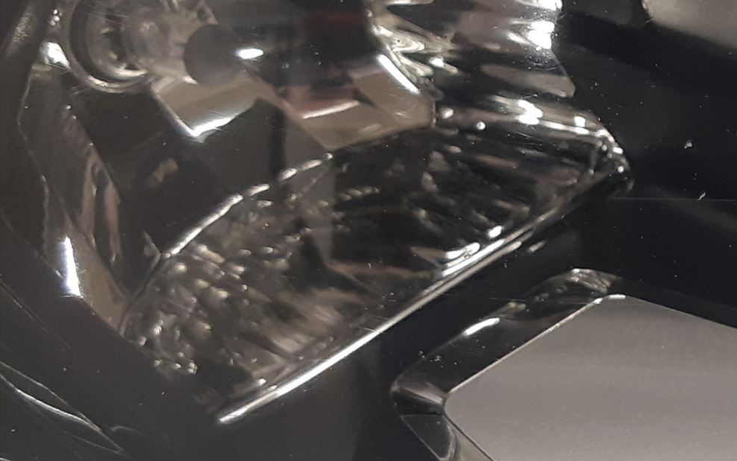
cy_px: 161
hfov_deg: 32.5
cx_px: 757
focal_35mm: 57
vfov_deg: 22.7
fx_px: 1145
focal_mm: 3.93
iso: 100
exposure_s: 1/50
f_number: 1.7
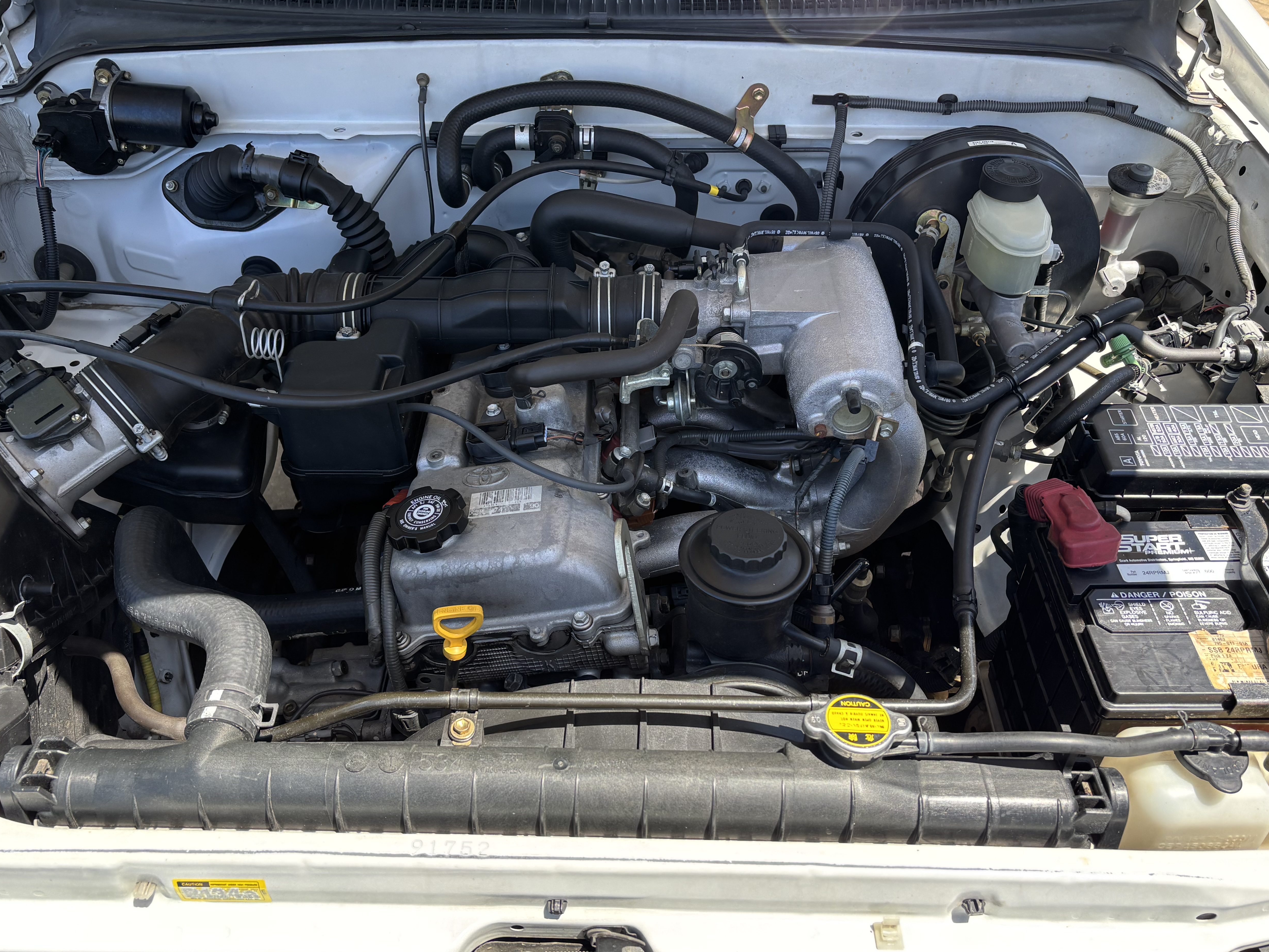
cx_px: 602
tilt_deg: -41.5
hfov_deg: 59.9
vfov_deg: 46.8
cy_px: 481
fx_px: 1100
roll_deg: -1.1
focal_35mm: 30
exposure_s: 1/517
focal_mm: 5.96
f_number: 1.6
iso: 50
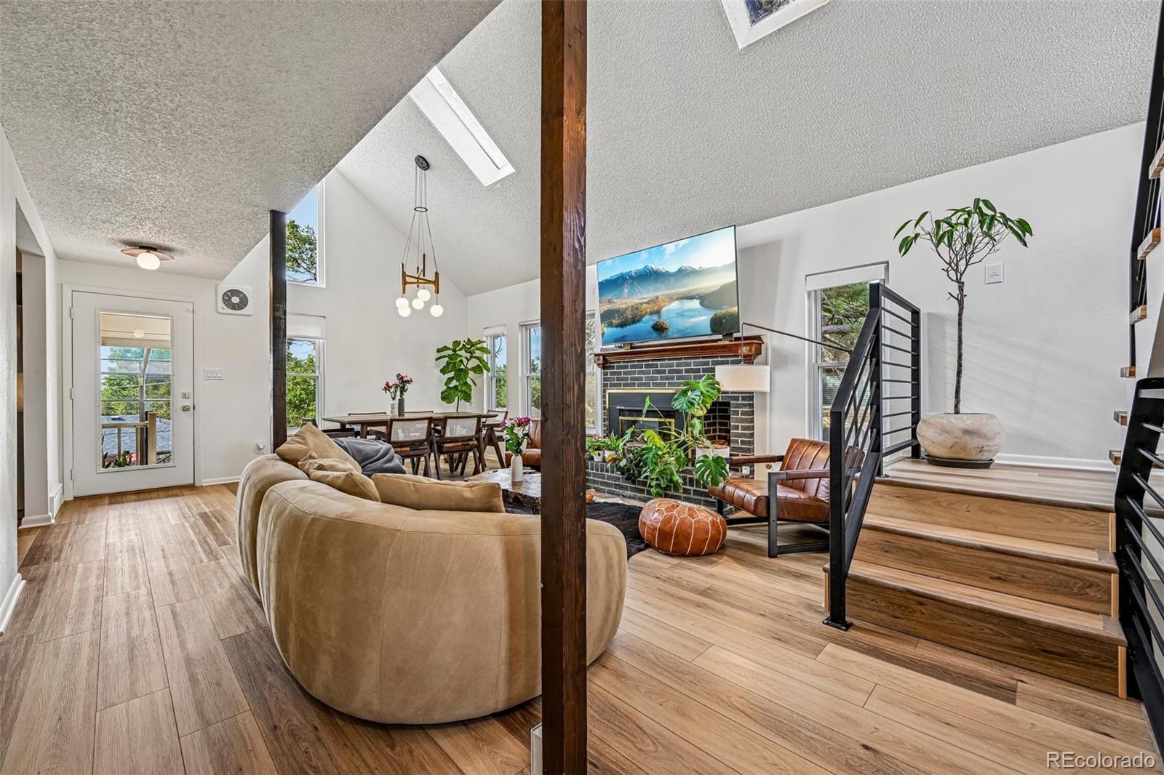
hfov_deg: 104.3
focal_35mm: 14
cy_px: 388
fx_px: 453
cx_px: 582
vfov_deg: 81.2
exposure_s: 1/15
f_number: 8
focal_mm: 14
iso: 160
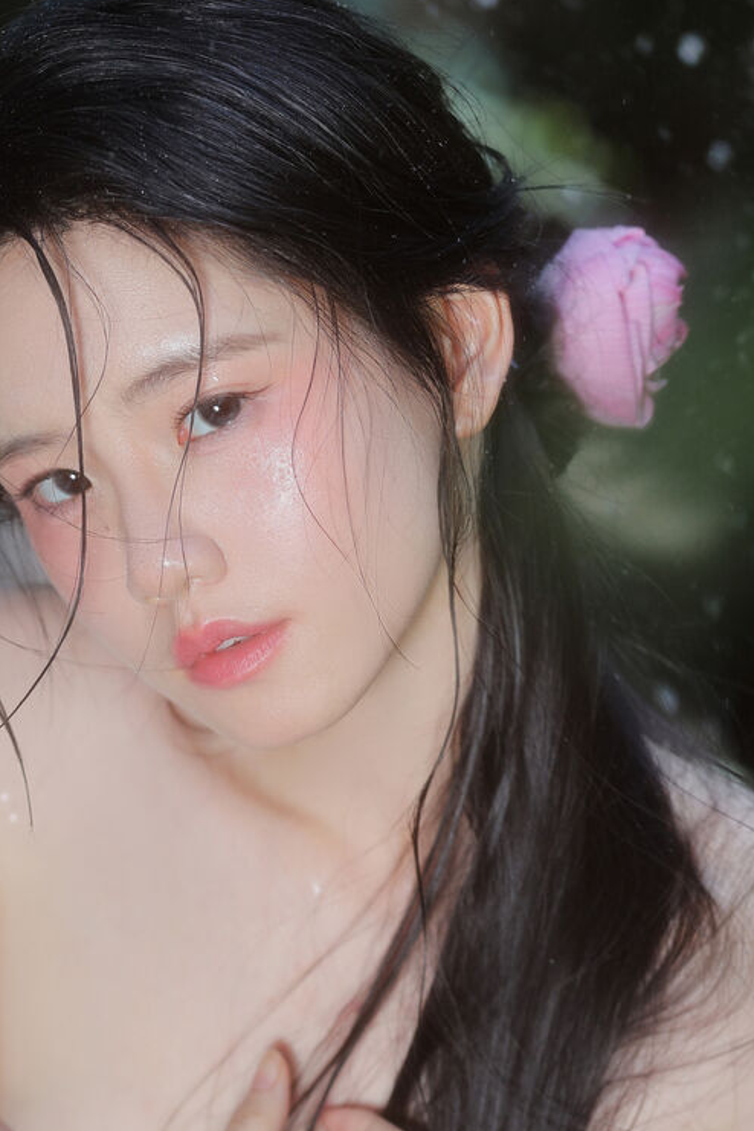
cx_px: 35
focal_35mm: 204
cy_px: 1179
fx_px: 6408
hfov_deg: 6.7
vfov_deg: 10.0
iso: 400
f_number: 2.5
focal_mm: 85
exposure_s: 1/2000
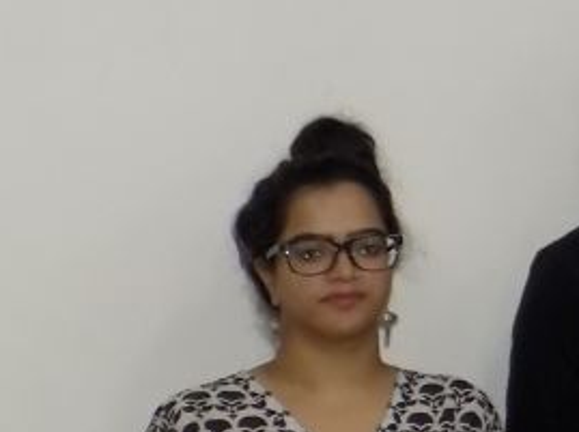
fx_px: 2723
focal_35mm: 163
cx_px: 1328
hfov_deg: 10.6
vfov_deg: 9.1
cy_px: 172
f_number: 3.4
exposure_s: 1/30
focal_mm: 6.1
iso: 200
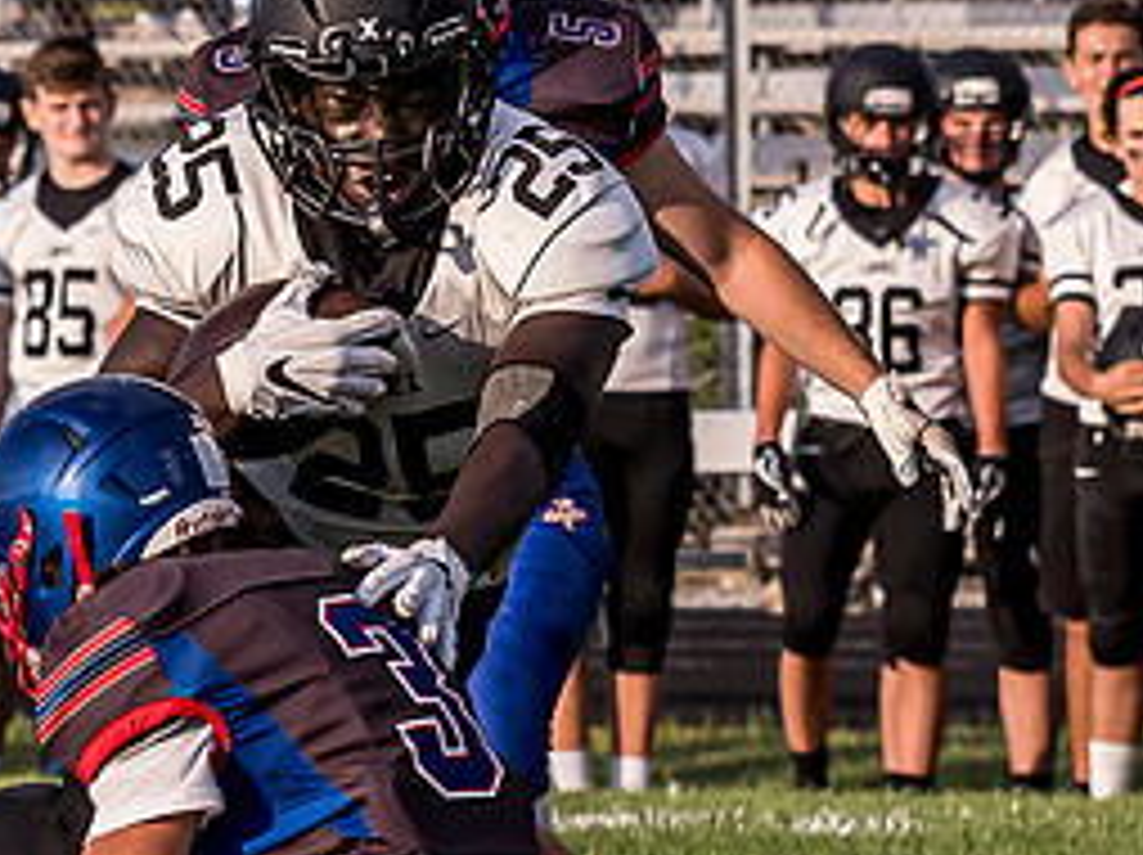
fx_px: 29557
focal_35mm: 896
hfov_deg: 2.2
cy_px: 606
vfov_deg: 1.7
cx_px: -459
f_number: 4.5
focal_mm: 90
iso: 320
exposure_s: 1/1600
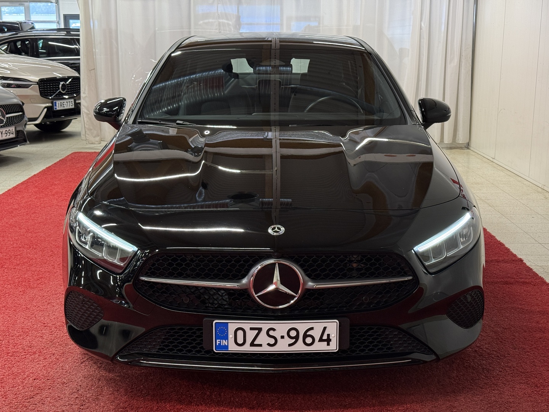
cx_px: 274
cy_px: 206
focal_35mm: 48
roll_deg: -0.1
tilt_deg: -11.6
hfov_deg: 39.7
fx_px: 761
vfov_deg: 30.3
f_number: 1.78
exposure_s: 1/73
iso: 80
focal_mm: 6.76
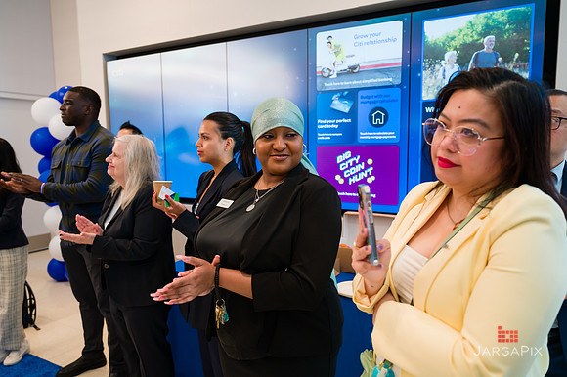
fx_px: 423
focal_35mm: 27
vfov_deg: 48.1
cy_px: 188
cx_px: 284
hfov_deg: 67.7
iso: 400
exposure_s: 1/200
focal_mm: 26.5
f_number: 3.2
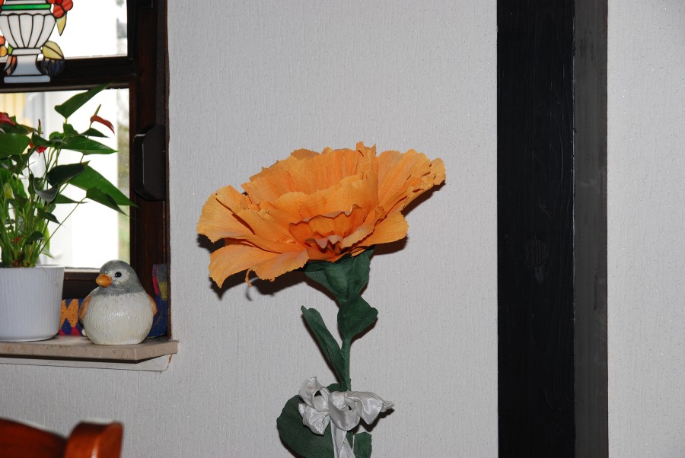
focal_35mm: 82
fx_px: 1571
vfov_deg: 16.6
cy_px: 229
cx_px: 342
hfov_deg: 24.6
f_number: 6.3
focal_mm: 55
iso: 200
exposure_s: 1/60
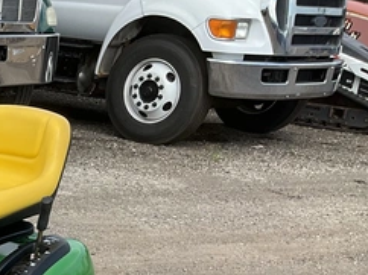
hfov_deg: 19.1
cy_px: 365
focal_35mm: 90
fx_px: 956
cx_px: -181
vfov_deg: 15.5
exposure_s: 1/962
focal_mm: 3
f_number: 1.8
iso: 25
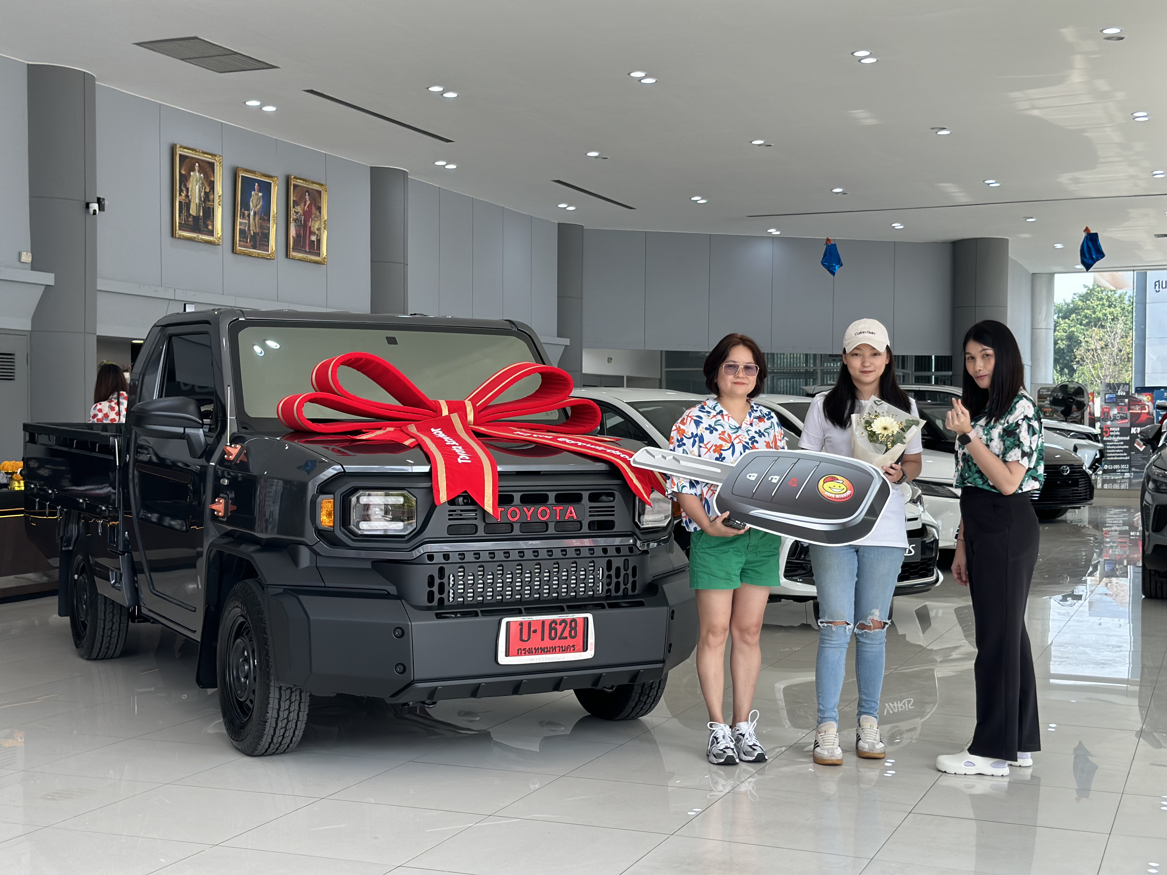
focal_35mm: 48
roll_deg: -0.3
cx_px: 584
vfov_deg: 30.3
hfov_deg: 39.7
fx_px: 1618
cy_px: 438
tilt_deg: -1.1
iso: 80
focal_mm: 6.86
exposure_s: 1/685
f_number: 1.78
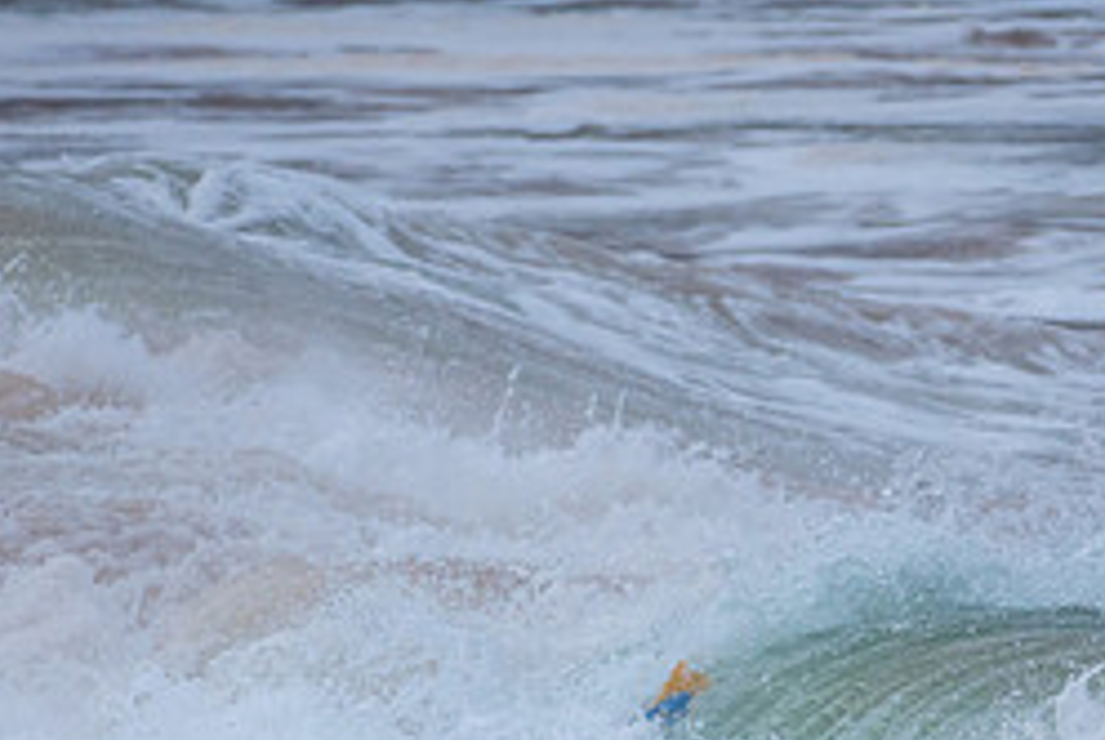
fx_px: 53809
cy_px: 809
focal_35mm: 1751
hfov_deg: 1.2
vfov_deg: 0.8
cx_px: 815
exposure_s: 1/1000
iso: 360
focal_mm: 500
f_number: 5.6
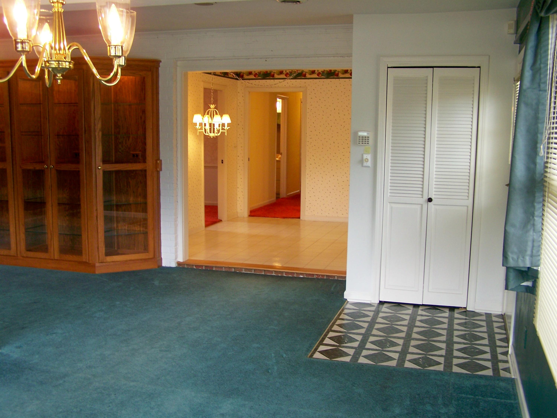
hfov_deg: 49.0
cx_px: 278
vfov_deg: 37.7
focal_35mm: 38
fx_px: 611
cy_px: 209
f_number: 2.8
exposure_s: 1/15
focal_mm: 6.3
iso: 64
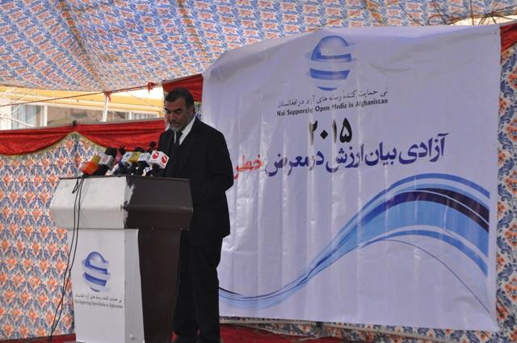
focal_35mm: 69
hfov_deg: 29.3
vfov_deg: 19.7
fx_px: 990
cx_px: 258
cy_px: 172
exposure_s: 1/200
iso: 640
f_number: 4
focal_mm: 46
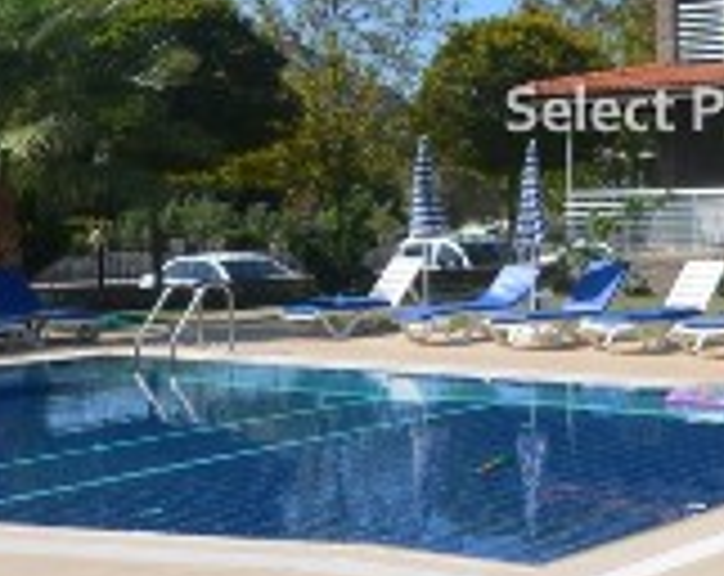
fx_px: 1496
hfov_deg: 24.9
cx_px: 841
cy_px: 108
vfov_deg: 21.5
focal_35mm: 70
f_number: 8
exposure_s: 1/250
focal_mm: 10
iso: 100
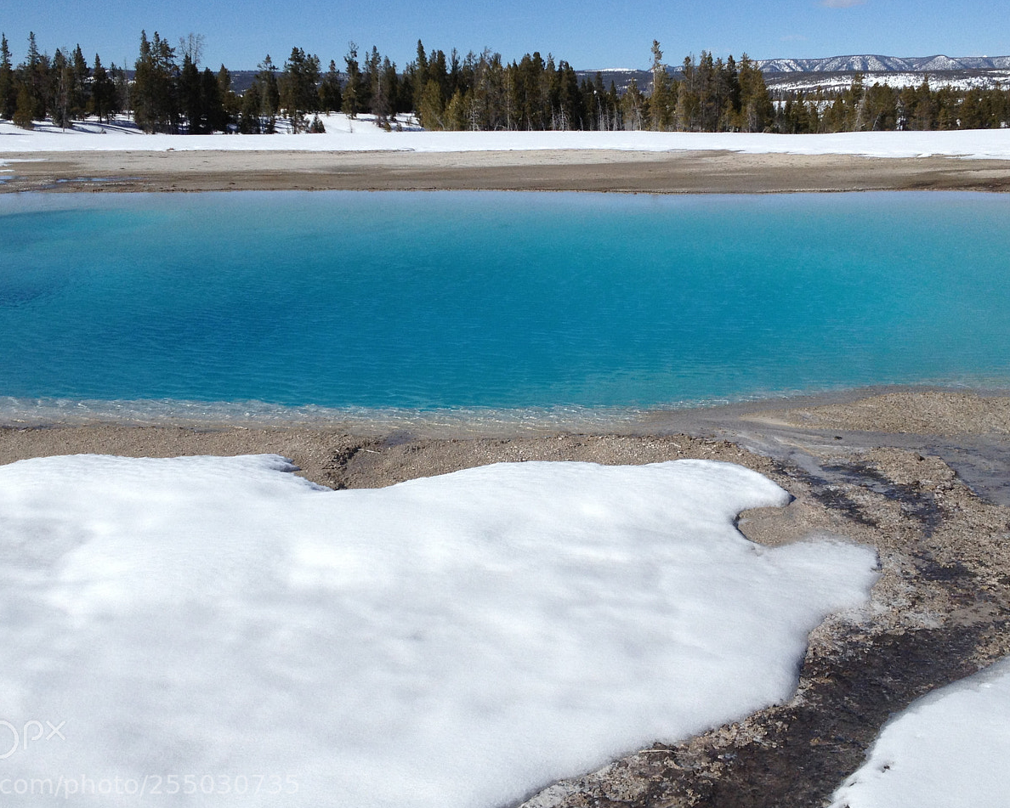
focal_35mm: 46
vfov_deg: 32.7
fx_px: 1375
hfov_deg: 40.3
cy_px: 342
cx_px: 535
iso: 50
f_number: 2.4
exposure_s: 1/4255
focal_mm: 4.28
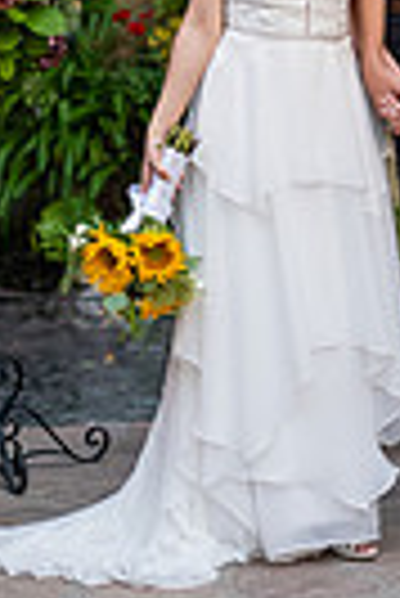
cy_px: -67
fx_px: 3092
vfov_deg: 10.9
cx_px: 337
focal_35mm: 186
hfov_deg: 7.4
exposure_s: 1/320
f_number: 2.2
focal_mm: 55
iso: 500
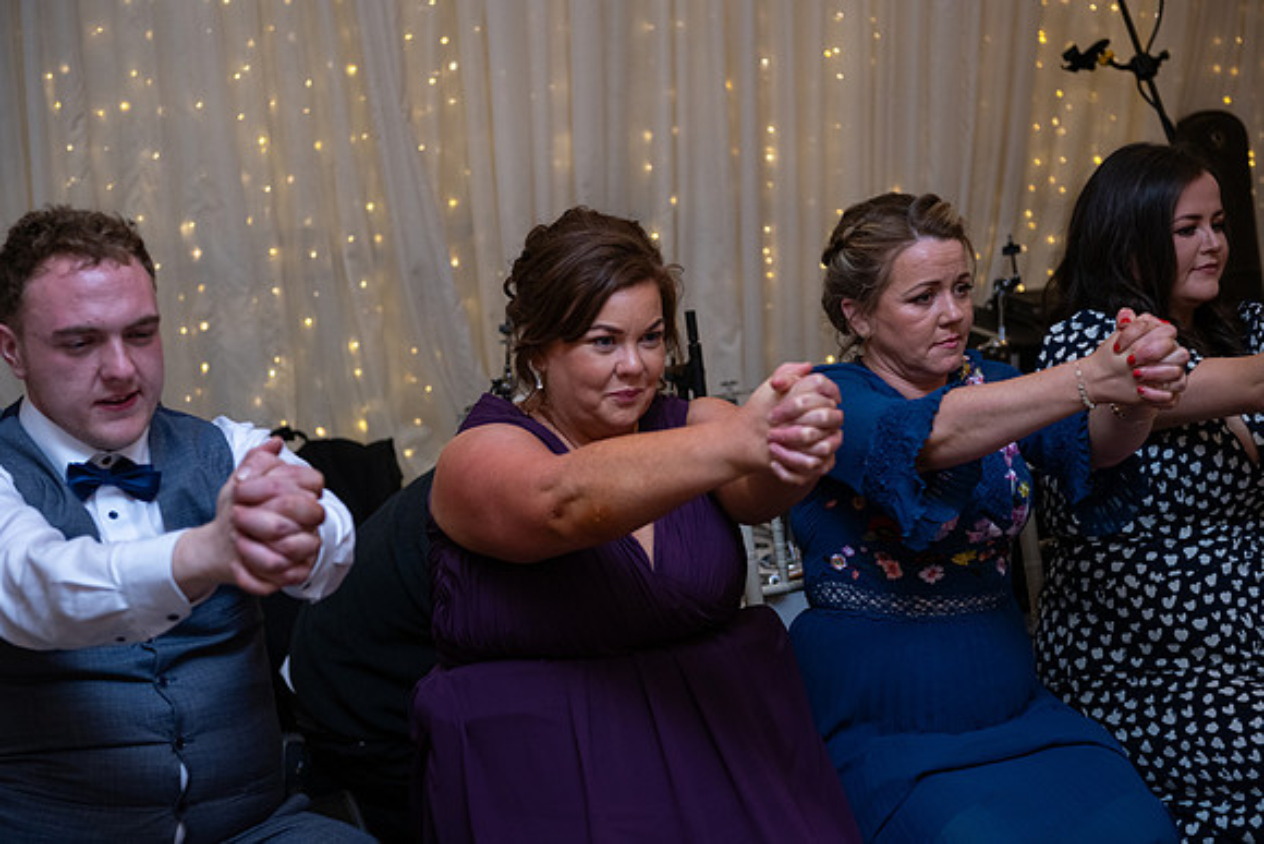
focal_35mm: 60
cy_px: 422
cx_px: 632
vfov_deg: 22.6
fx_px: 2107
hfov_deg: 33.4
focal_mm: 60
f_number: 3.5
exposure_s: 1/160
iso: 1000
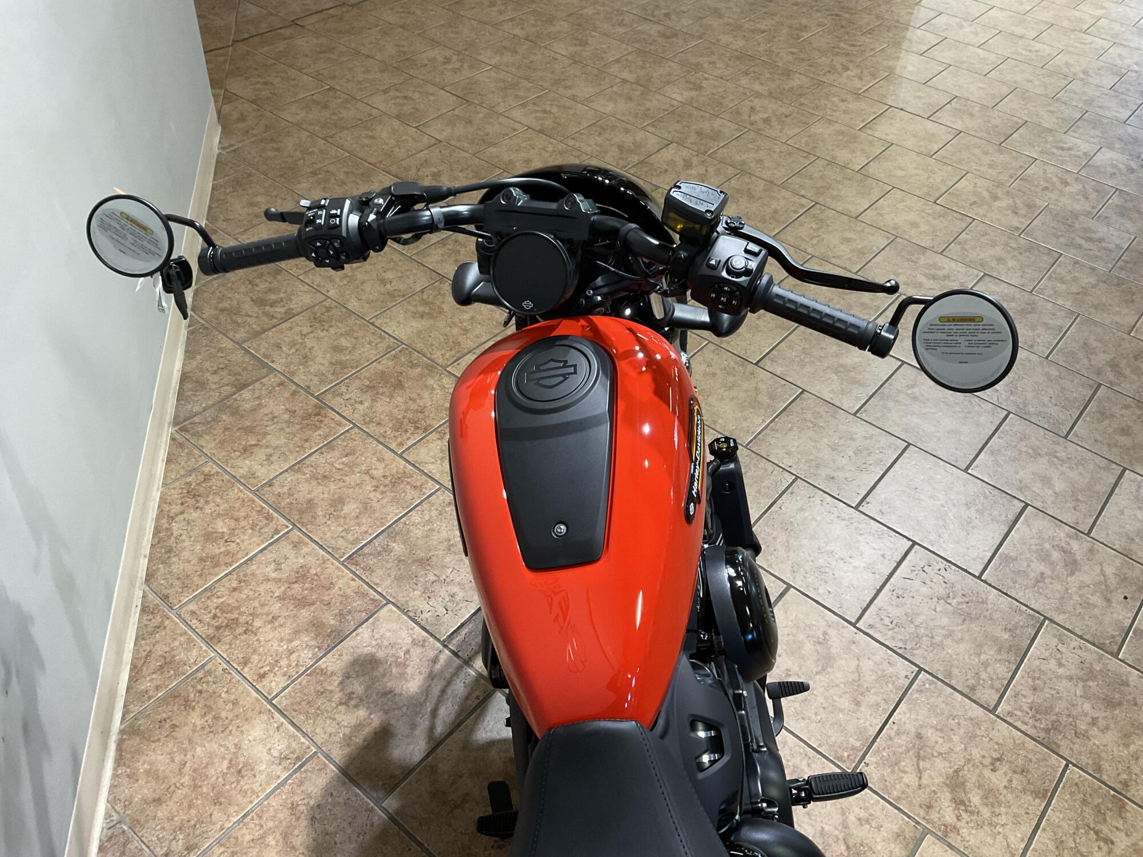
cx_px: 572
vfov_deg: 48.2
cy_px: 428
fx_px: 958
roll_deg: -5.2
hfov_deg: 61.7
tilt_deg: -44.0
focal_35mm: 29
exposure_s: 1/60
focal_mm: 3
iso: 100
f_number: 1.8
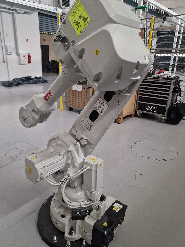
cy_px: 124
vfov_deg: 67.3
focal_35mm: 26
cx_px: 87
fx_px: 185
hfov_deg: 53.0
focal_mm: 6.4
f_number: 1.8
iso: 400
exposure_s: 1/120
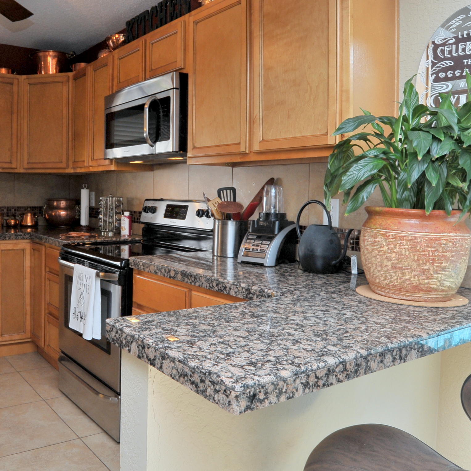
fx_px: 462
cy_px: 192
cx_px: 127
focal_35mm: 30
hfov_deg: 52.1
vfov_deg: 53.7
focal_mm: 18
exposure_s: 1/40
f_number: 9
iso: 640
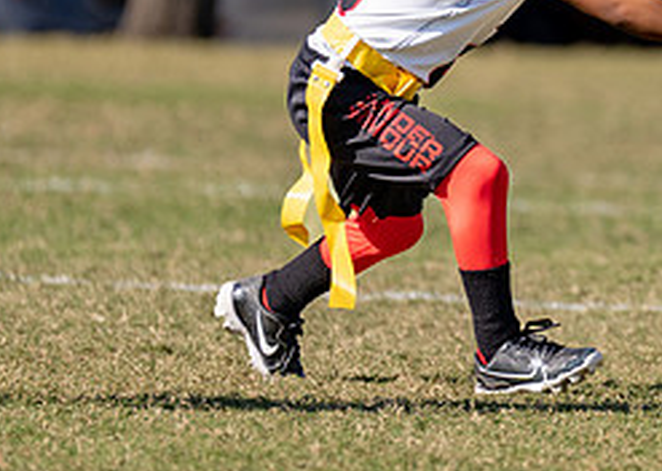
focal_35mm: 739
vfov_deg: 1.9
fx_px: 13883
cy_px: -7
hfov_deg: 2.7
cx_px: 818
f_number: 2.8
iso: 100
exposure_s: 1/1600
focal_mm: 200
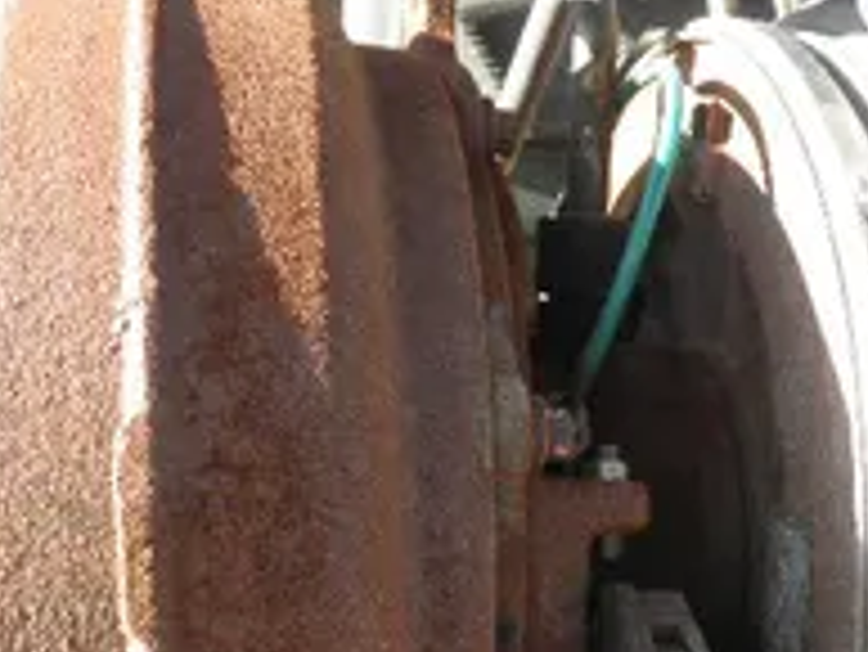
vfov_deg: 24.6
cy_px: 580
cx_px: 742
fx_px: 1455
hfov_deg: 32.0
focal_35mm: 58
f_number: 3
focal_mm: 5
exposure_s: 1/80
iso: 64
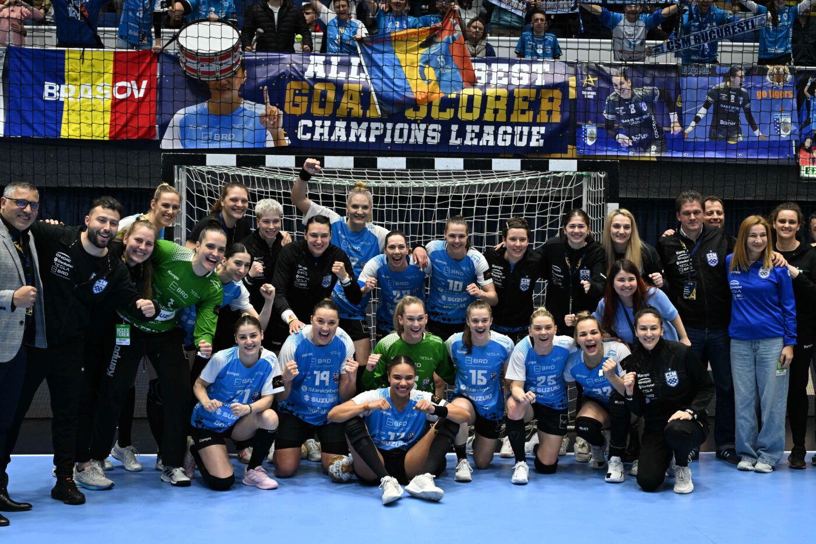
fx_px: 1088
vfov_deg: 28.1
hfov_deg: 41.1
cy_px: 272
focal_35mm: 48
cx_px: 408
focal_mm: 48
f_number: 5.6
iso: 3200
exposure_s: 1/250
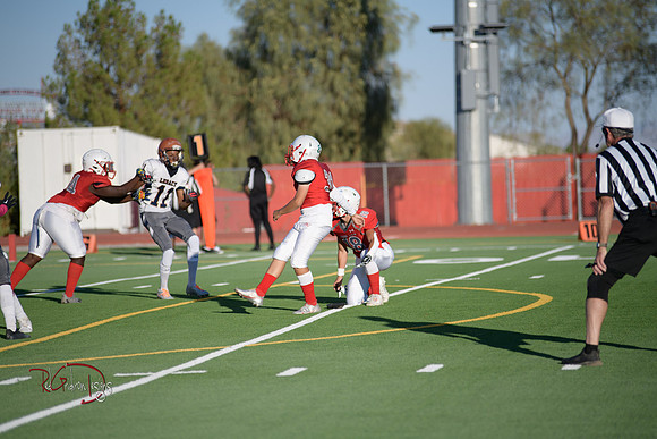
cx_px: 328
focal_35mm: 180
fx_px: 3286
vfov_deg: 7.6
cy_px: 220
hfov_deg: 11.4
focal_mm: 180
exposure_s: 1/5000
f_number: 2.8
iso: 200
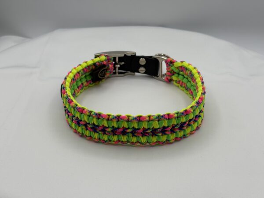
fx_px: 366
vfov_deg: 30.3
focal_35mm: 48
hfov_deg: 39.7
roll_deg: +1.0
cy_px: 99
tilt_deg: -34.3
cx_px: 132
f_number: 1.78
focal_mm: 6.76
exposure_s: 1/2667
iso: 64
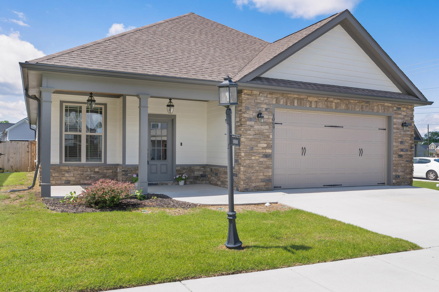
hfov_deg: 61.9
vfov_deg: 43.6
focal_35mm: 30
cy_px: 147
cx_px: 222
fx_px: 366
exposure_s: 1/500
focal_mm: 26
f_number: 7.1
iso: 320
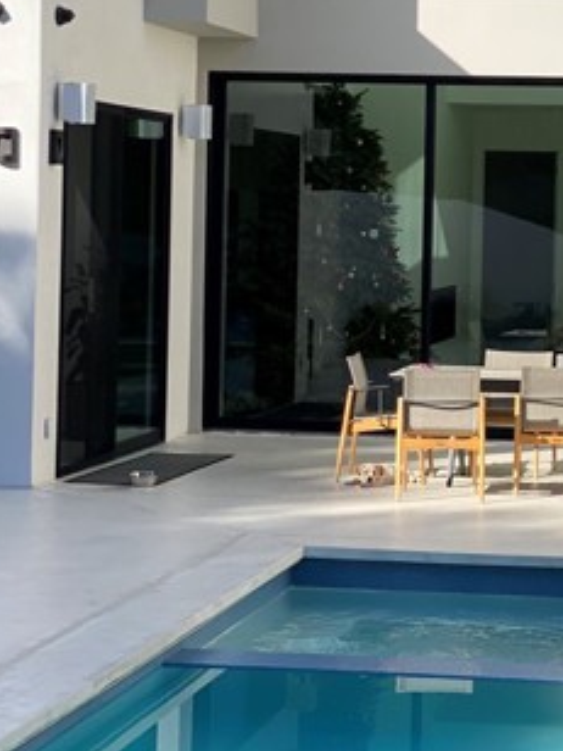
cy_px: 224
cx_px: 531
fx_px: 2342
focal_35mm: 108
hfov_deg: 13.6
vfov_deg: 18.1
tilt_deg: +0.2
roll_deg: -2.1
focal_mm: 6
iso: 20
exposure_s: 1/1370
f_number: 2
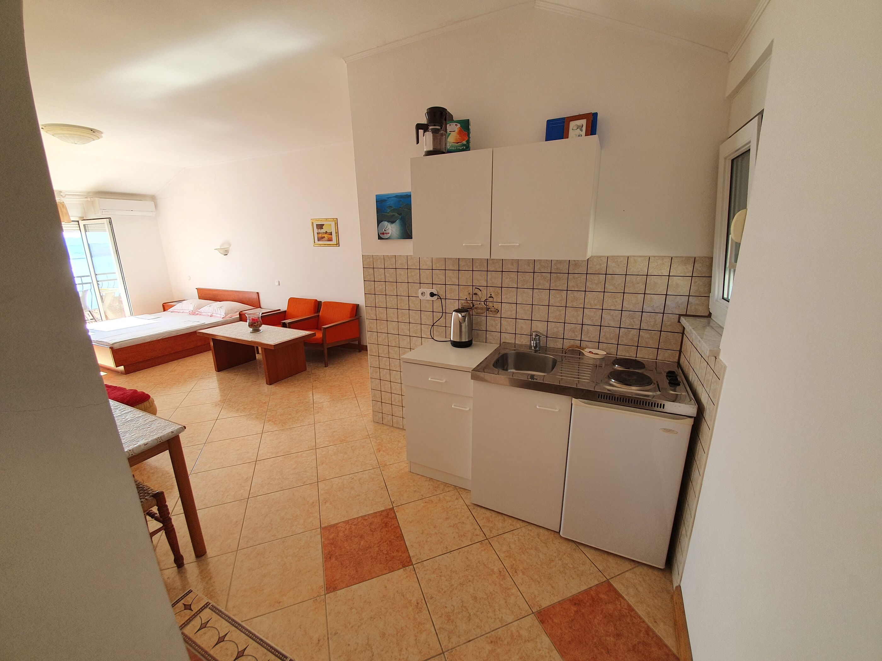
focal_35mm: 13
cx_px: 441
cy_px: 330
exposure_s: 1/100
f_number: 2.2
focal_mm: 1.8
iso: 50
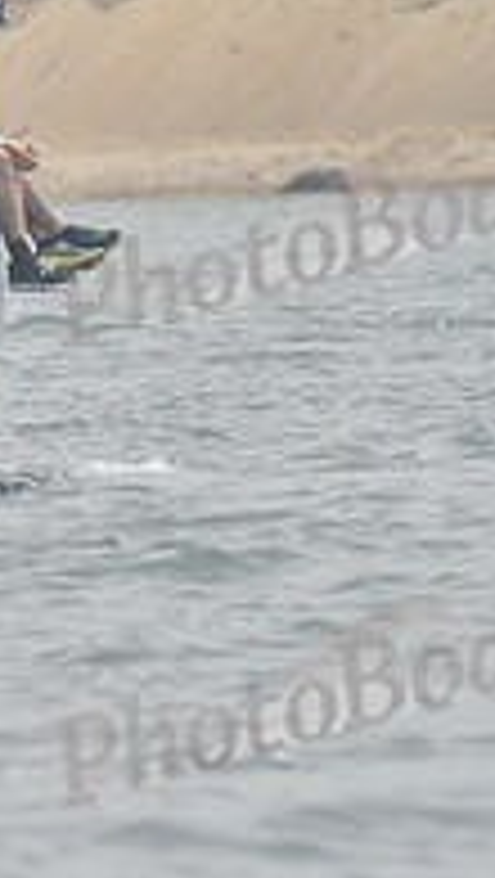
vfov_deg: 2.9
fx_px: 17393
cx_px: -176
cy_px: 61
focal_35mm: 747
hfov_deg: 1.6
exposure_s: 1/1000
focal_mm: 240
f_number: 6.3
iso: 280
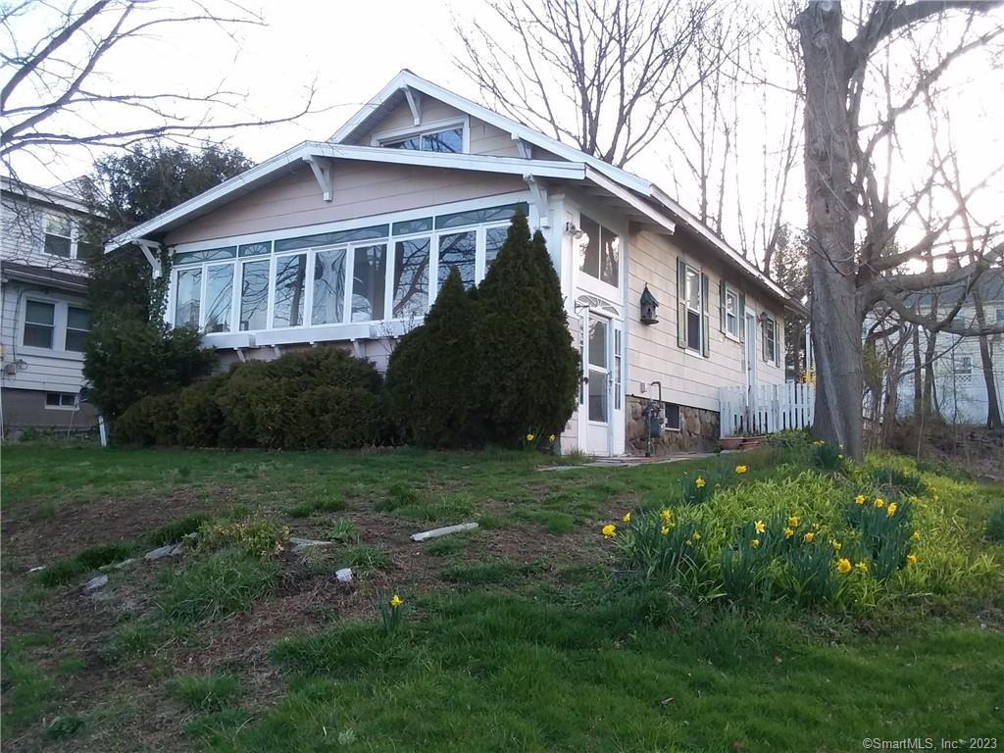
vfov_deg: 48.2
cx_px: 502
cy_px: 376
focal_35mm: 29
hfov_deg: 61.7
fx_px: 841
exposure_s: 1/122
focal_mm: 2.47
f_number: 1.9
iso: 40
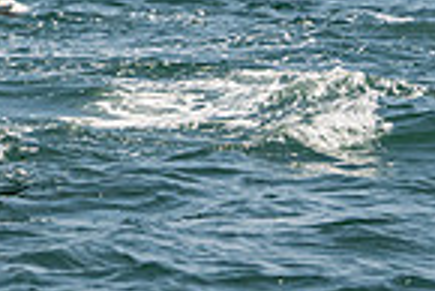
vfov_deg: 3.2
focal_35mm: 434
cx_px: -134
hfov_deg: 4.7
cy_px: -242
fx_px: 5249
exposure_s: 1/2000
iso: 500
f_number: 8
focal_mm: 79
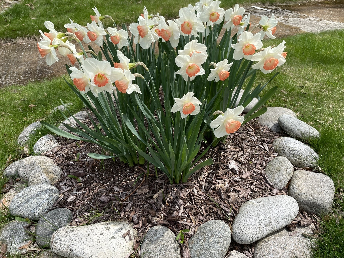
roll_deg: +1.0
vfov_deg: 49.7
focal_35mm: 28
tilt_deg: -33.4
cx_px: 178
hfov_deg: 63.4
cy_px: 130
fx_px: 278
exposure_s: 1/1949
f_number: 1.6
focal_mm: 4.2
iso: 32
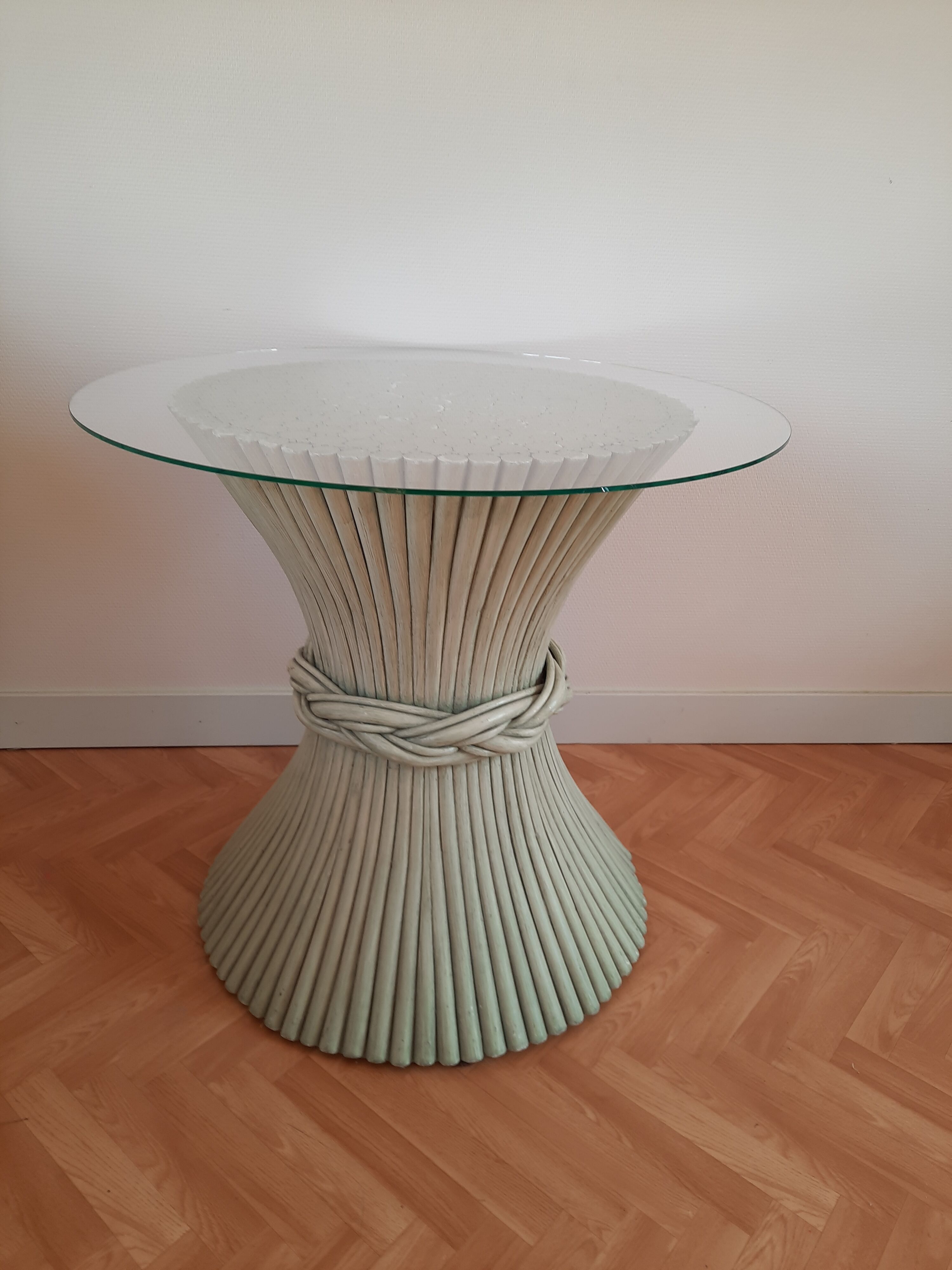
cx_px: 476
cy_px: 635
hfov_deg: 54.9
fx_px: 917
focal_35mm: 25
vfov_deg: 69.4
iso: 40
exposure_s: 1/50
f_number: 2
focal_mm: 4.6
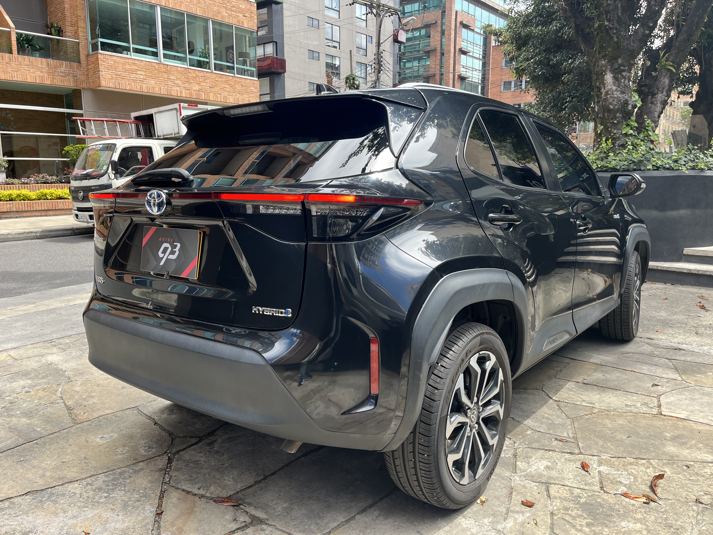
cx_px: 356
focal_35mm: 26
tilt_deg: -9.1
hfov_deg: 67.3
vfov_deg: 53.1
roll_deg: +0.2
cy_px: 268
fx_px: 536
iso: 40
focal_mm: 5.1
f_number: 1.6
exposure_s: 1/291
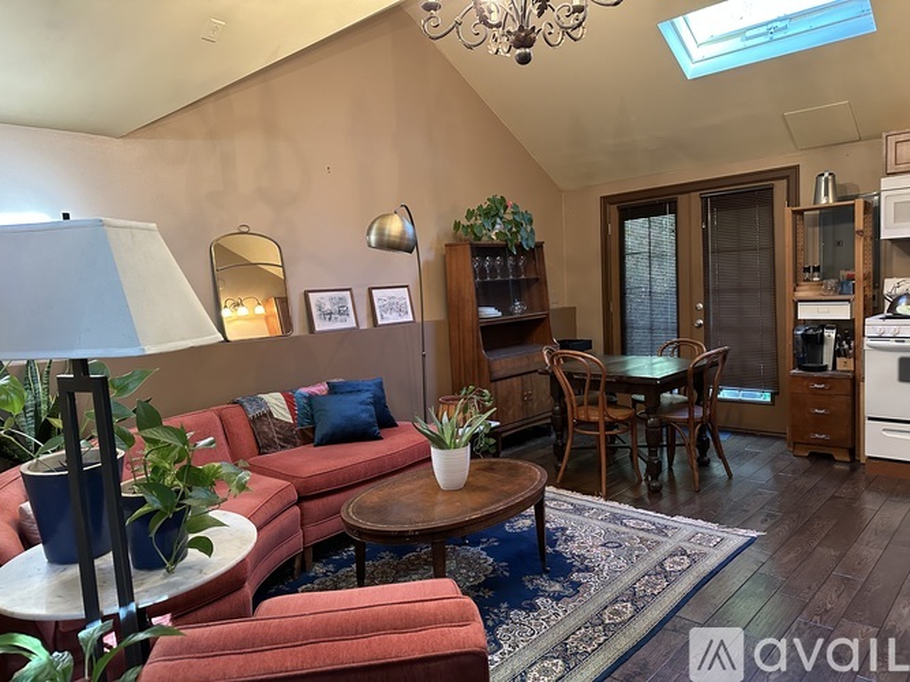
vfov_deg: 56.8
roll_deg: +3.1
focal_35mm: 24
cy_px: 341
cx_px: 455
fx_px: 631
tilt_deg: -5.5
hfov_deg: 71.6
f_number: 1.78
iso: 640
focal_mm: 6.86
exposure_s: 1/60
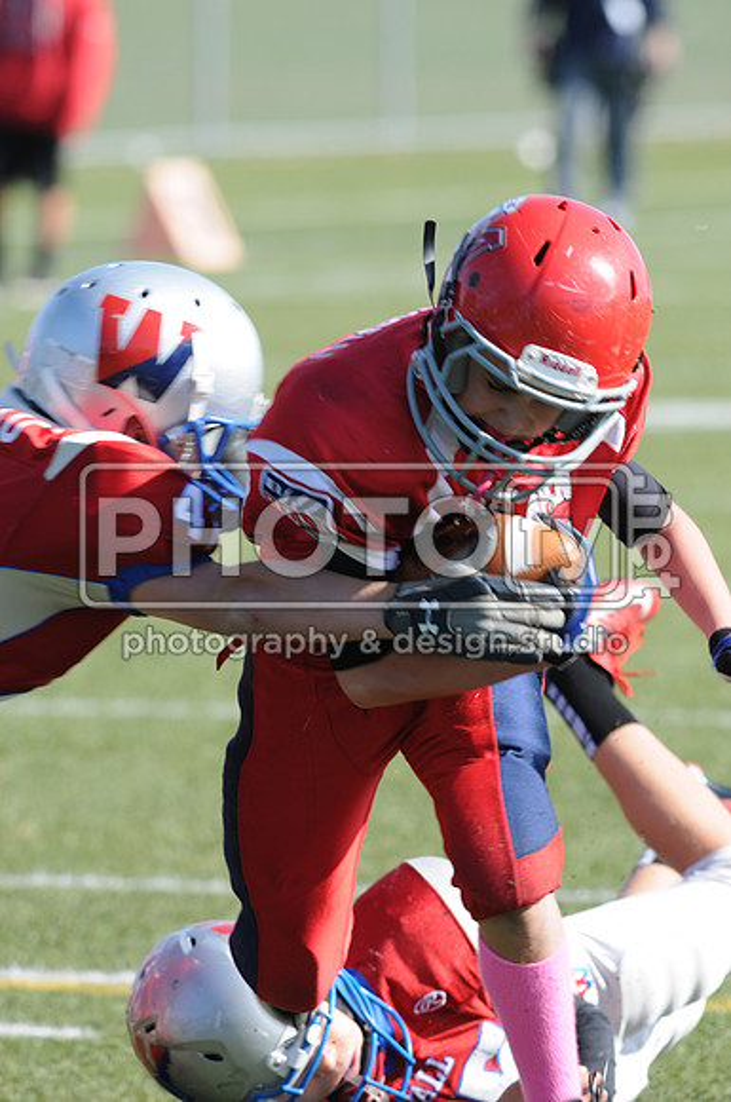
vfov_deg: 4.6
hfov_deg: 3.0
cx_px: 366
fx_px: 13746
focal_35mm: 450
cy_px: 551
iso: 200
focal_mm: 300
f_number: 6.3
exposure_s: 1/500
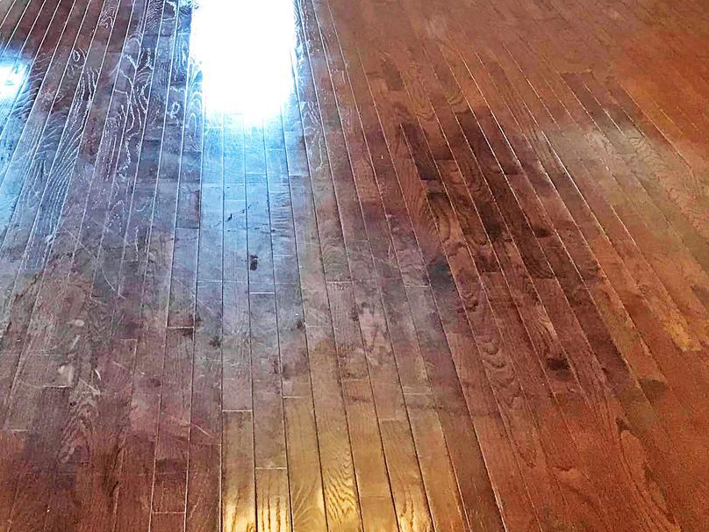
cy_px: -136
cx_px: 252
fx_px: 1454
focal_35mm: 71
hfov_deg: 27.3
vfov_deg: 19.3
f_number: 1.8
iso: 20
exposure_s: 1/30
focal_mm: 3.99
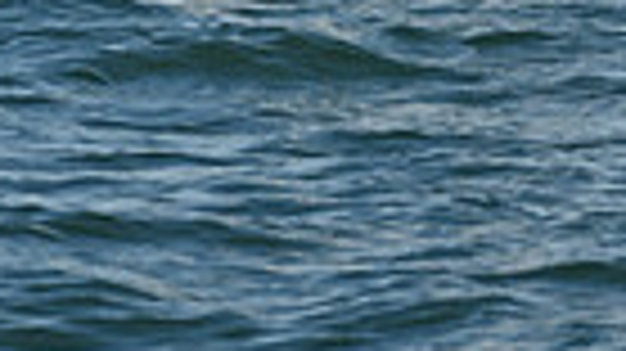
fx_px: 6686
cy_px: -932
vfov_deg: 2.9
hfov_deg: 5.4
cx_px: 345
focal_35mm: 403
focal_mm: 92
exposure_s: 1/1600
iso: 320
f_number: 8
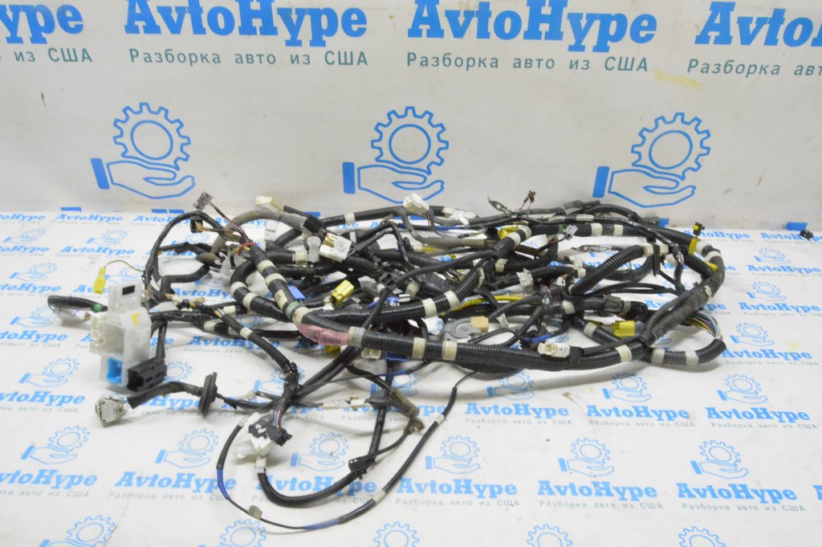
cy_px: 274
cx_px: 411
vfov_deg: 47.9
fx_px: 616
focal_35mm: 27
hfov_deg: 67.4
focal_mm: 18
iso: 6400
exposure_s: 1/15
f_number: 20
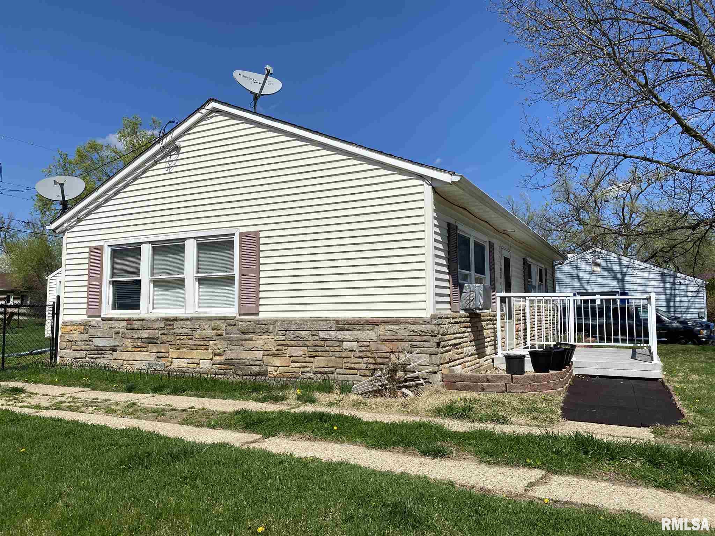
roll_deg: +0.1
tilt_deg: +5.7
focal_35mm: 26
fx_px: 537
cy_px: 268
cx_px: 358
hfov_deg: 67.3
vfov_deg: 53.1
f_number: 1.8
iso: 32
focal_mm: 4.25
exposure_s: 1/6061
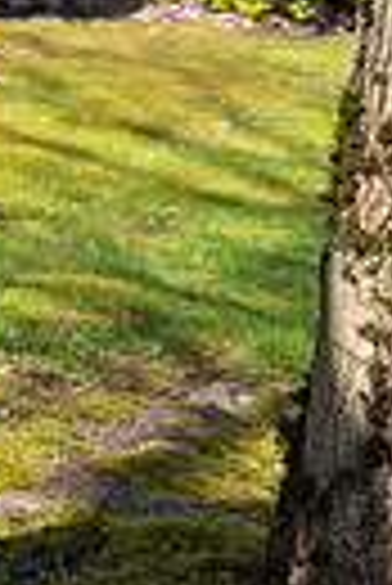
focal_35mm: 107
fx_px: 1743
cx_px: -779
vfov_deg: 17.4
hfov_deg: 9.8
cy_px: -259
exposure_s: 1/1000
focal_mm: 24
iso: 100
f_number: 2.8
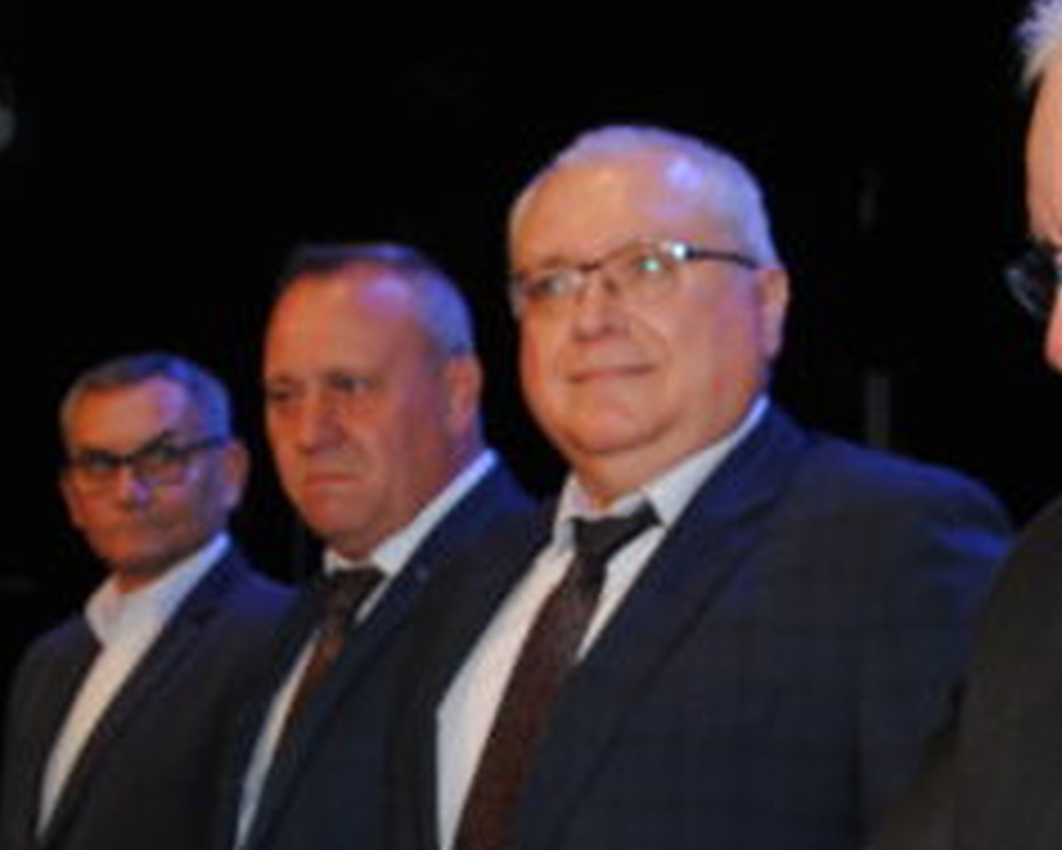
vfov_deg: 16.5
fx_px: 2893
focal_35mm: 92
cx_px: 333
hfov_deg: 20.7
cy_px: 749
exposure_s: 1/60
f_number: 5.6
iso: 400
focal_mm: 22
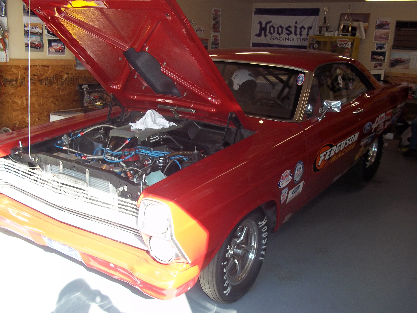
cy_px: 156
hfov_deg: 51.4
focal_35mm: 36
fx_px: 434
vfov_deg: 39.7
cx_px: 208
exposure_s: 1/100
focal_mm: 6.5
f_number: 3.1
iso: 80
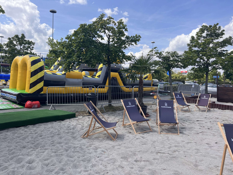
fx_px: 175
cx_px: 116
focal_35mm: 26
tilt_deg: -3.4
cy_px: 88
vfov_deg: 53.1
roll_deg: -1.9
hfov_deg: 67.3
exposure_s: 1/2571
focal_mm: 5.7
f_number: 1.5
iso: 50
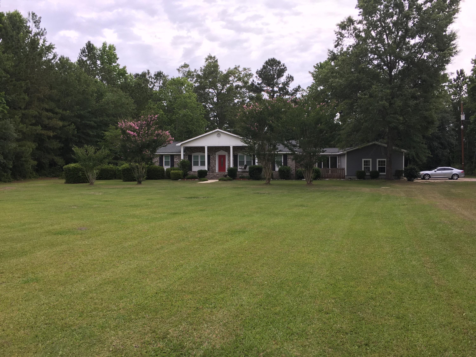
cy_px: 178
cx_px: 238
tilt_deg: +0.4
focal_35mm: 29
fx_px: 399
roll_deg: +0.0
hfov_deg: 61.7
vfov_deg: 48.2
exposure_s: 1/222
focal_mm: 4.15
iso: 25
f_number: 2.2
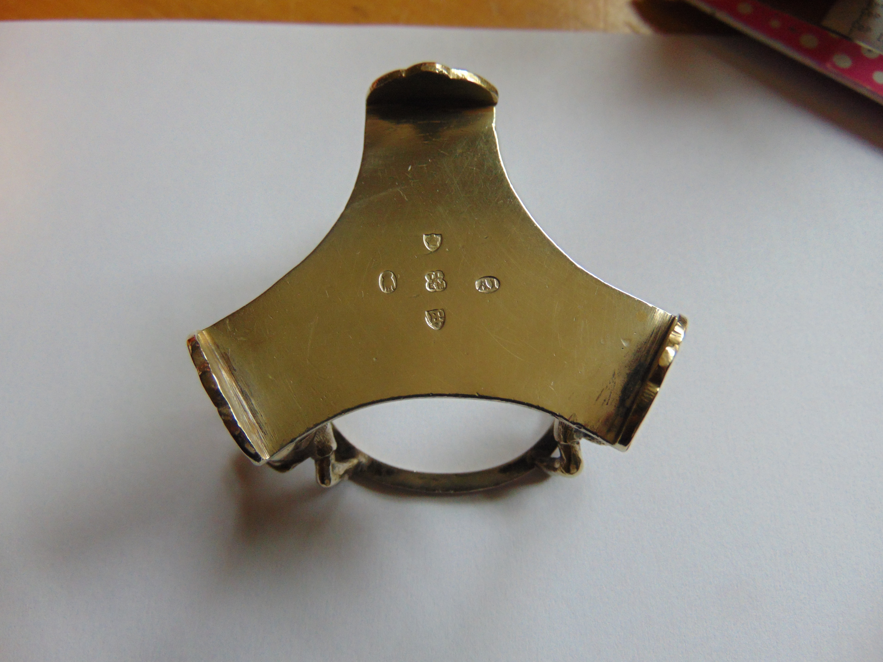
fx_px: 638
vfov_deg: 54.9
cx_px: 442
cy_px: 331
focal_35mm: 25
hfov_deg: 69.4
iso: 160
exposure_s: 1/50
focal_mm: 4.5
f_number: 3
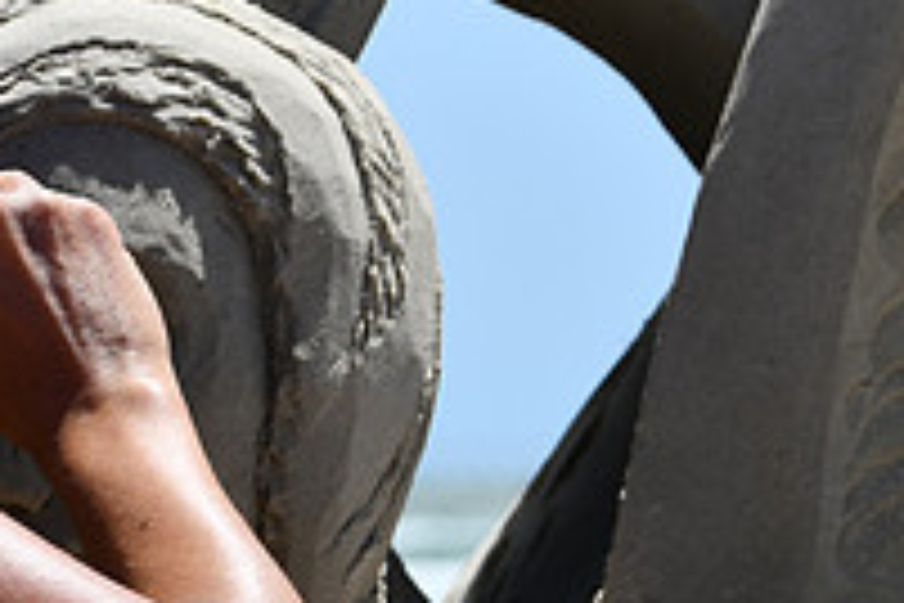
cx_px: 27
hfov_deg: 3.7
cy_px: 362
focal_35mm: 564
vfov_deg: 2.4
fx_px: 14162
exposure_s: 1/320
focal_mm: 130
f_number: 9
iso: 100
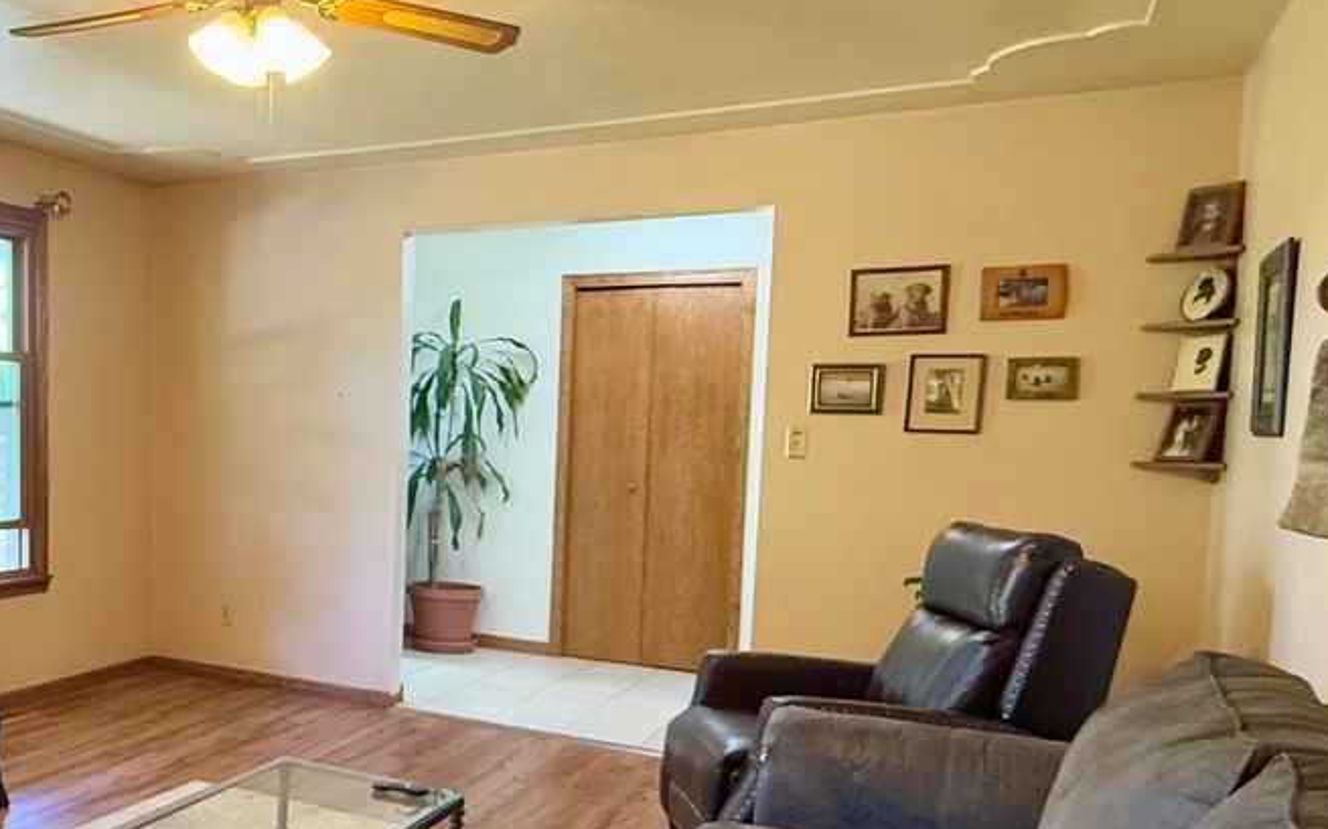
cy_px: 518
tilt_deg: -4.6
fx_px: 1230
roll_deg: -1.2
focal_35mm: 34
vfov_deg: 37.0
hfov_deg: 52.1
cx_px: 217
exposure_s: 1/60
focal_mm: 2.22
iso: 640
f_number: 2.2
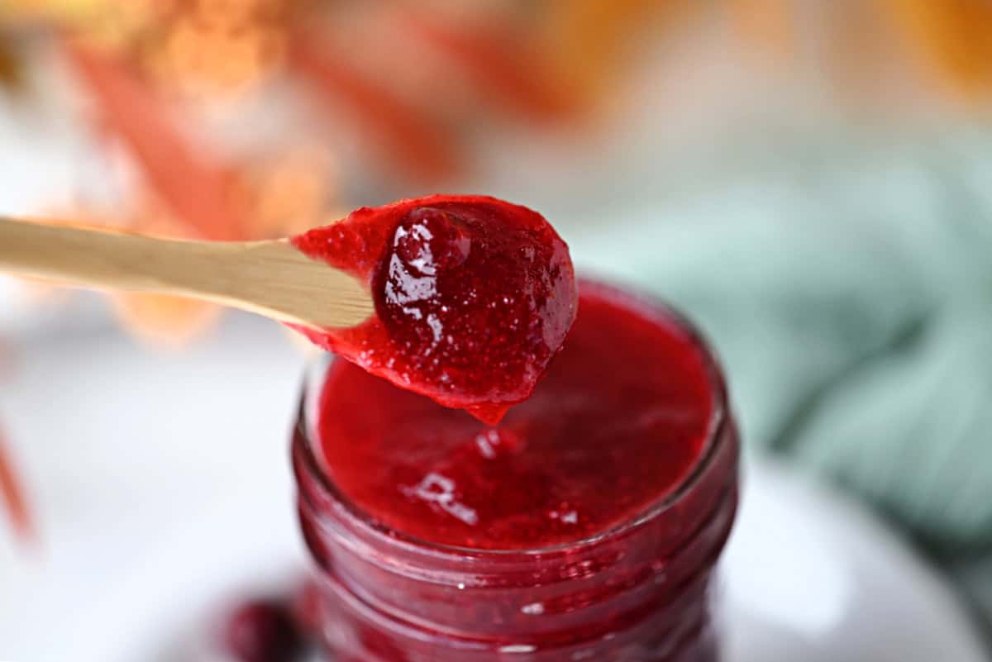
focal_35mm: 105
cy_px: 331
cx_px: 496
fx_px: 2894
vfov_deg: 13.1
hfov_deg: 19.4
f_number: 3.2
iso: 400
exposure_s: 1/160
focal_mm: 105
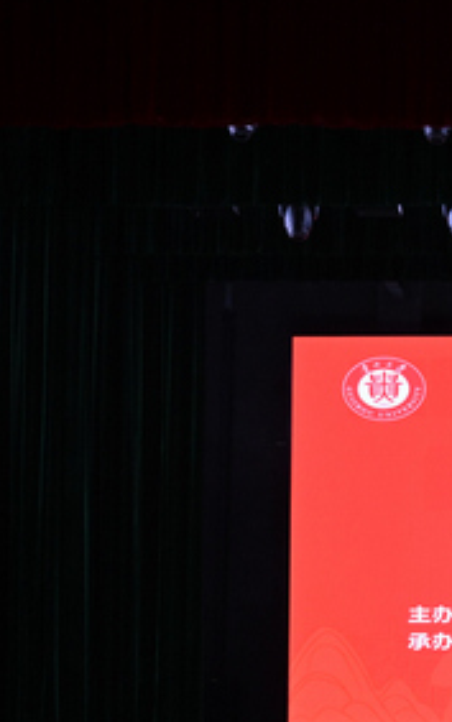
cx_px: 712
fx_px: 1959
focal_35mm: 99
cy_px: 560
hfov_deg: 12.4
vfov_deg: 20.7
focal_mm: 34.5
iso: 1000
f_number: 4
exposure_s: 1/100
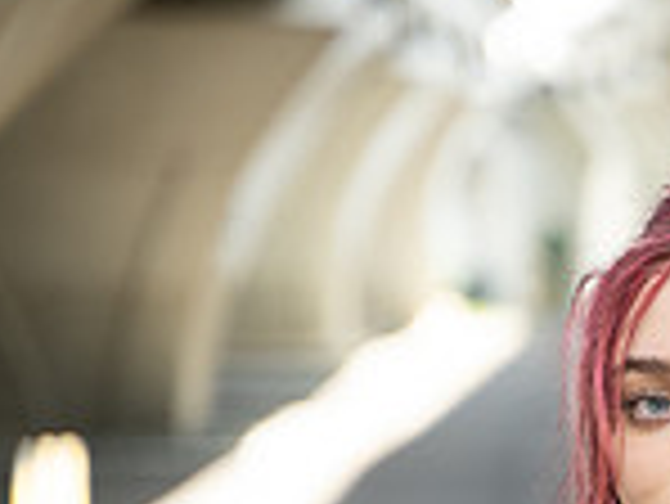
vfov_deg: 5.3
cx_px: 1178
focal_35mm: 280
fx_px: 5424
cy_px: 695
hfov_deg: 6.9
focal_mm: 75
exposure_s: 1/500
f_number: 2.8
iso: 400
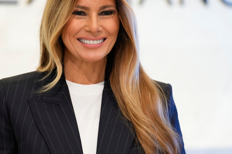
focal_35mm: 180
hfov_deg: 11.4
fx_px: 1160
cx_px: 106
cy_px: 72
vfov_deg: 7.6
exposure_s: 1/125
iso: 1600
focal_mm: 118
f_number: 2.8
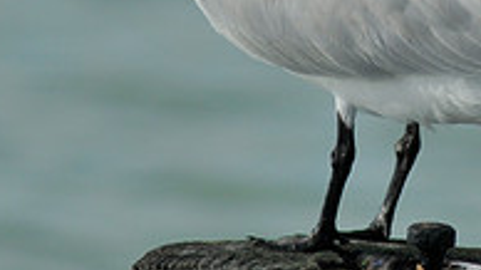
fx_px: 17927
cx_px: 407
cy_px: -43
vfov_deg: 0.9
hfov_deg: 1.5
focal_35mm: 1406
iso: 200
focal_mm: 300
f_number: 10
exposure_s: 1/1000
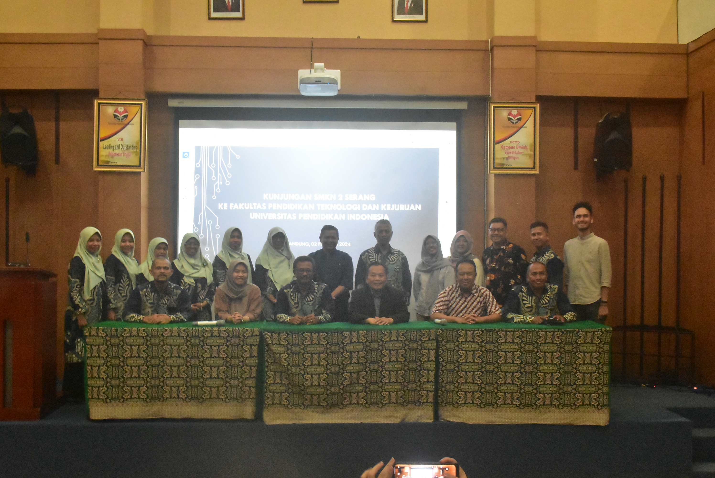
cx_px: 358
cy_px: 239
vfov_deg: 33.1
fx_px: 805
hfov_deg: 47.9
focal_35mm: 40
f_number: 13
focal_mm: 27
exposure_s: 1/15
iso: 9000
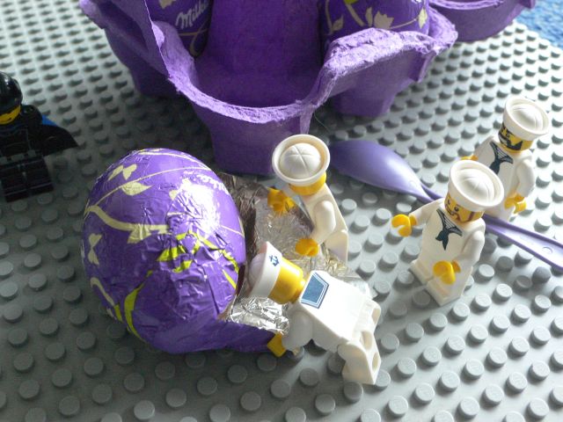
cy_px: 211
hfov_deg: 54.0
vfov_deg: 41.8
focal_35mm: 34
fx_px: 553
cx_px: 282
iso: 200
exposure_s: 1/10
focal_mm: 6.3
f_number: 2.8
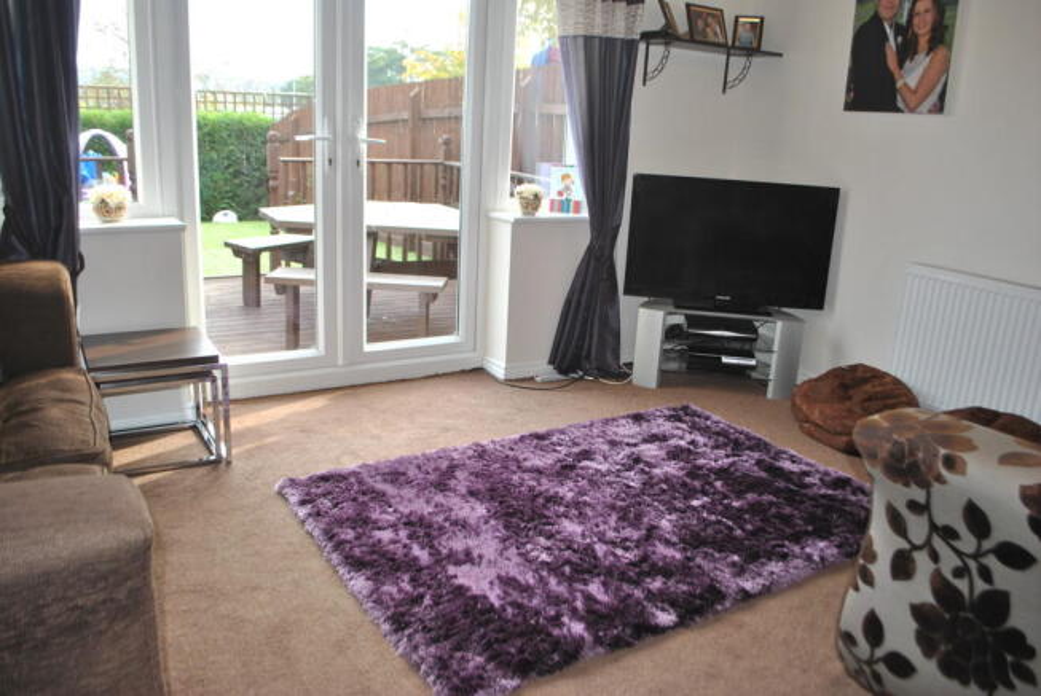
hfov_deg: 67.3
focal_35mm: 27
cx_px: 520
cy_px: 348
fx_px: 782
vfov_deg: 48.0
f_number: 3.5
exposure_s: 1/50
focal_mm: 18
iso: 100
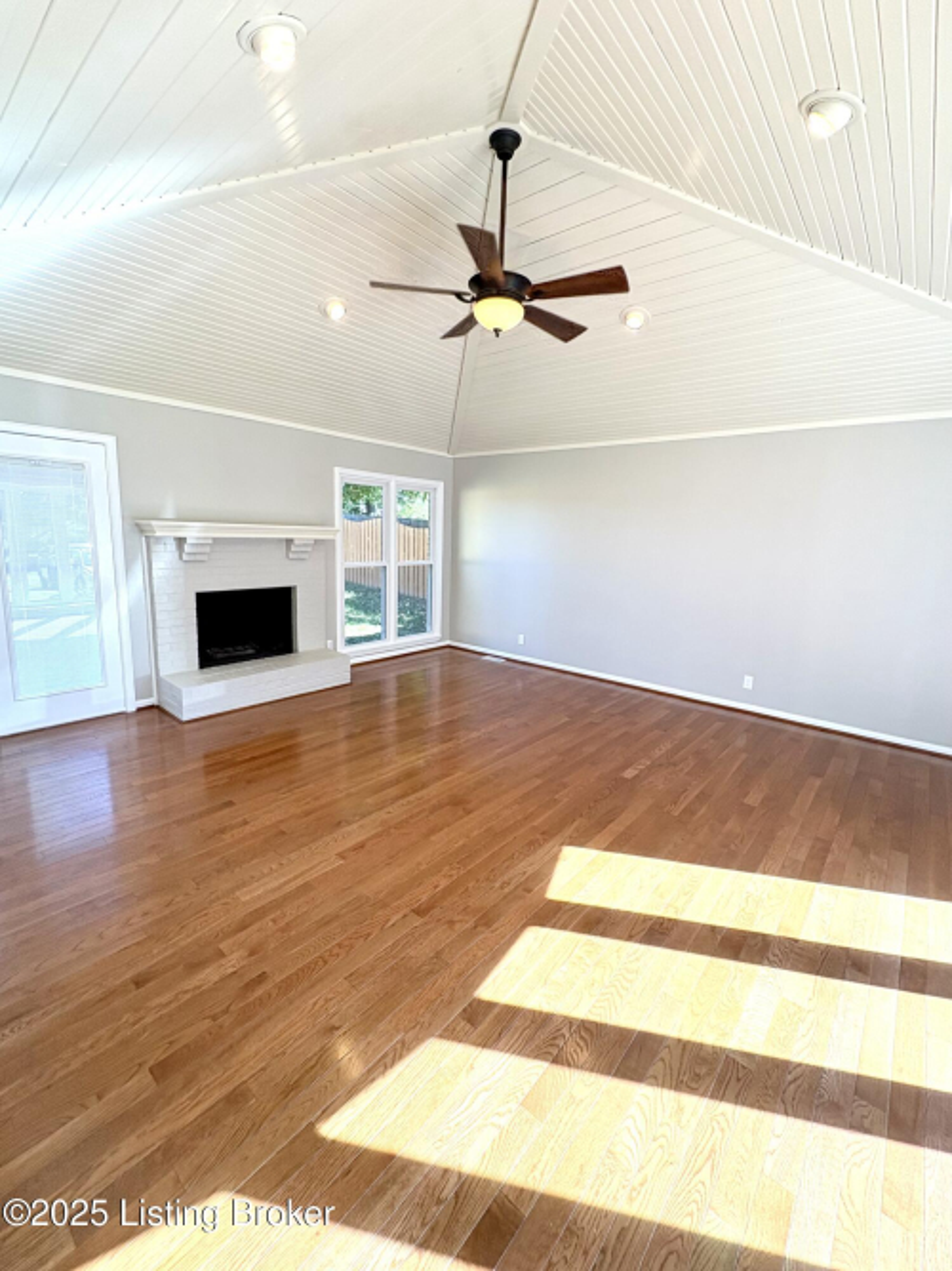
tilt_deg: -8.9
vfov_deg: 102.1
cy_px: 636
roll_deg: +0.3
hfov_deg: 85.7
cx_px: 476
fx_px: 514
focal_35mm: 14
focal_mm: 2.22
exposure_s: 1/128
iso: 125
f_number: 2.2
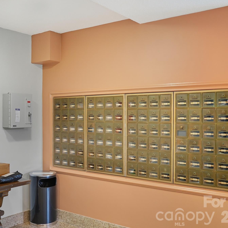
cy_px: 114
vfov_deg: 41.9
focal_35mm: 40
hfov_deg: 41.5
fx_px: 298
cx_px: 84
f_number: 2.8
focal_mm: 31
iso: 1600
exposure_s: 1/200
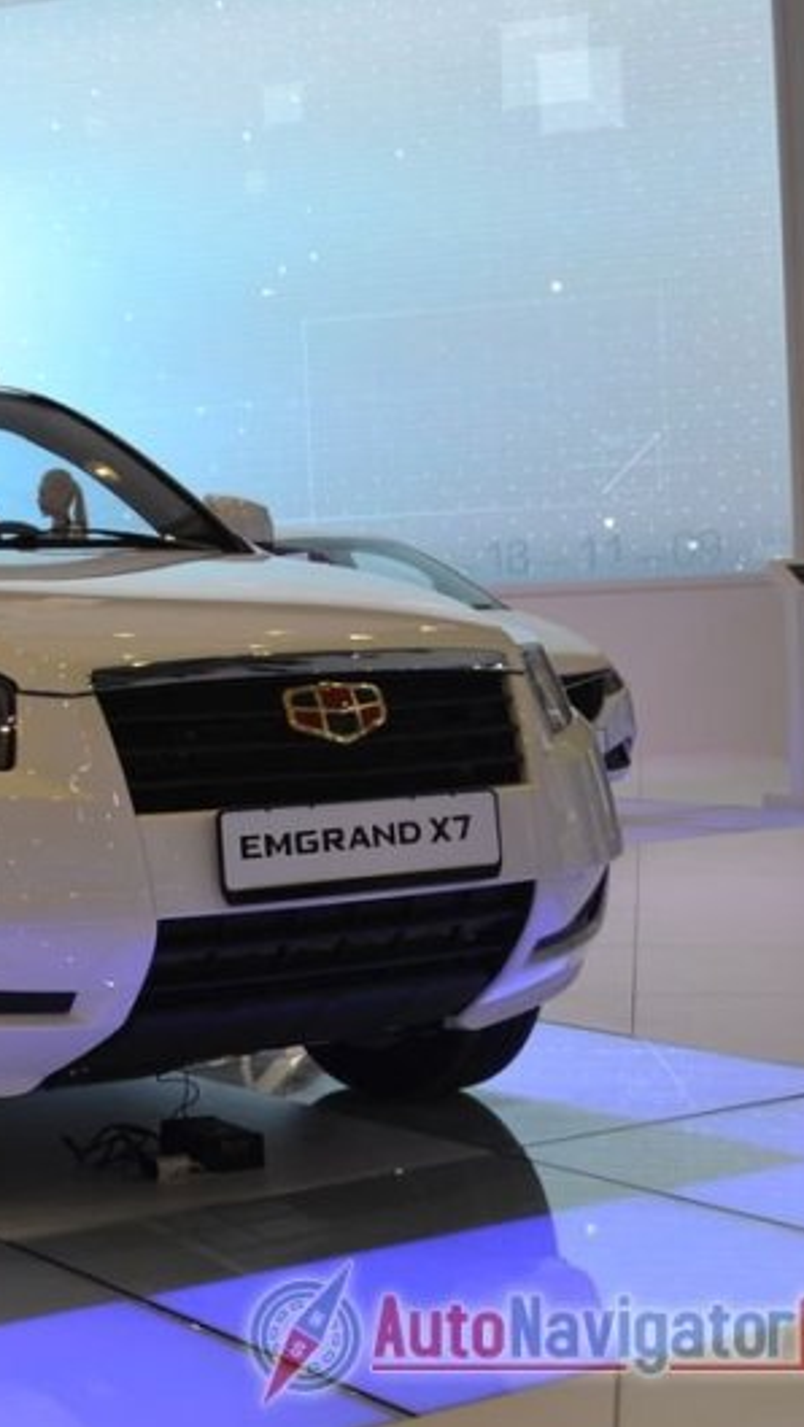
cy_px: 716
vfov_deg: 36.6
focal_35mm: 57
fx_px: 2158
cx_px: -146
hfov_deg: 19.9
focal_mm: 24
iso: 400
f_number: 5.6
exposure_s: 1/125
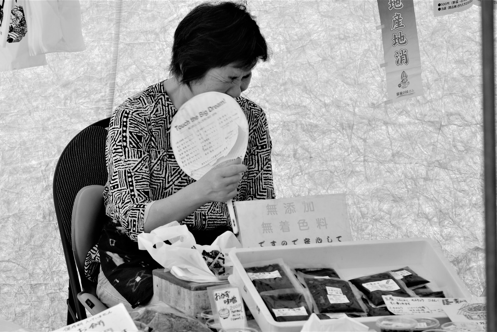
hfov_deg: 11.8
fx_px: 2402
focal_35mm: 174
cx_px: 248
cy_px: 166
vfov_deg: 7.9
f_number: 5.6
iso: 200
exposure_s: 1/250
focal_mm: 115.9
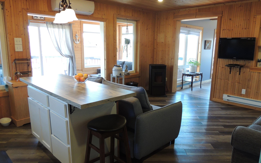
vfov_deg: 46.0
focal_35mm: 27
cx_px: 135
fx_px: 192
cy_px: 85
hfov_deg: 68.4
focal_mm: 4.3
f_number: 3
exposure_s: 1/30
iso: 220
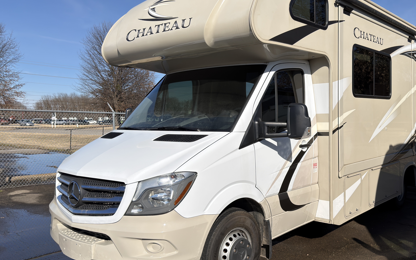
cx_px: 246
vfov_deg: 37.3
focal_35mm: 34
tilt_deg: -2.4
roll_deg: -0.3
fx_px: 385
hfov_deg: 56.3
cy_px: 134
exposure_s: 1/8929
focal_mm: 6.76
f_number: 1.78
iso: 64
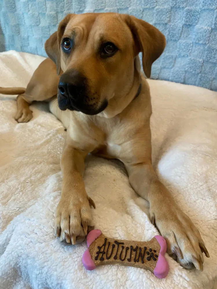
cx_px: 108
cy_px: 144
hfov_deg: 53.1
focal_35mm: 26
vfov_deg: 67.3
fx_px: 217
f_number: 1.8
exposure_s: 1/60
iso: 64
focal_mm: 4.25
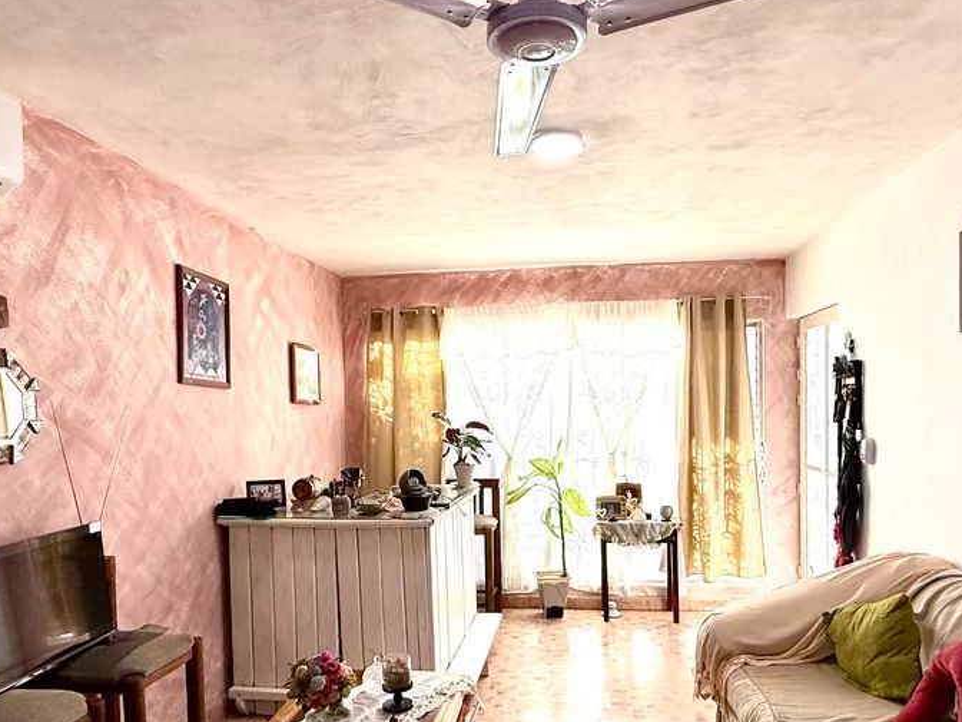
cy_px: 431
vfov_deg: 54.5
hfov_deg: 69.4
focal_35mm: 25
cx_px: 498
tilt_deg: -0.7
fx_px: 695
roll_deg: +1.4
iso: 64
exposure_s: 1/184
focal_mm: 2.22
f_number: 2.2
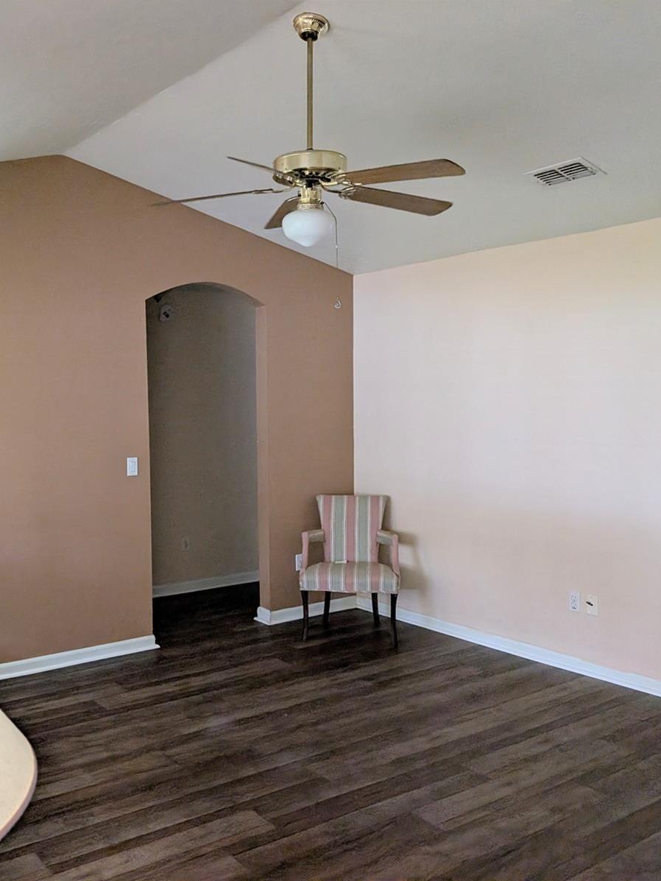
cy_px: 440
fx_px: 815
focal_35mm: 32
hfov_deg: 43.1
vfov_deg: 56.8
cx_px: 187
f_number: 1.68
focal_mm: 6.9
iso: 112
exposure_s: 1/120
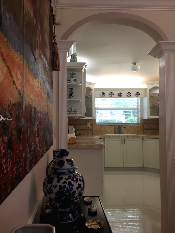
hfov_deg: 46.8
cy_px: 119
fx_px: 202
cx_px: 85
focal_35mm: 30
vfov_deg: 60.0
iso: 32
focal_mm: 4.15
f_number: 2.2
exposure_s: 1/40
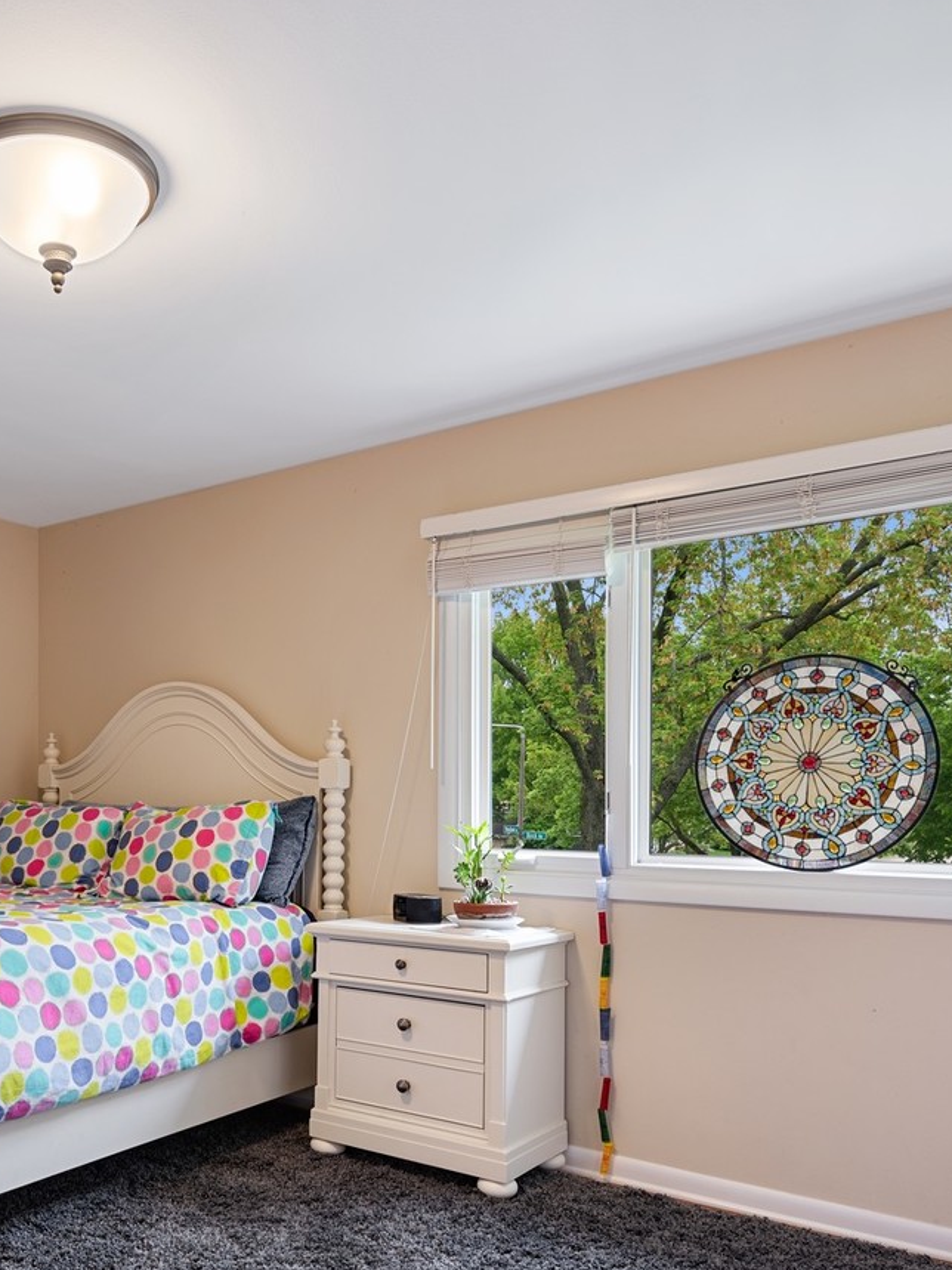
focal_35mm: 29
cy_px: 761
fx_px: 1064
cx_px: 252
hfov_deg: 46.7
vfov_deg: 61.1
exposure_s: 1/1.25
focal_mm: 16
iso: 200
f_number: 9
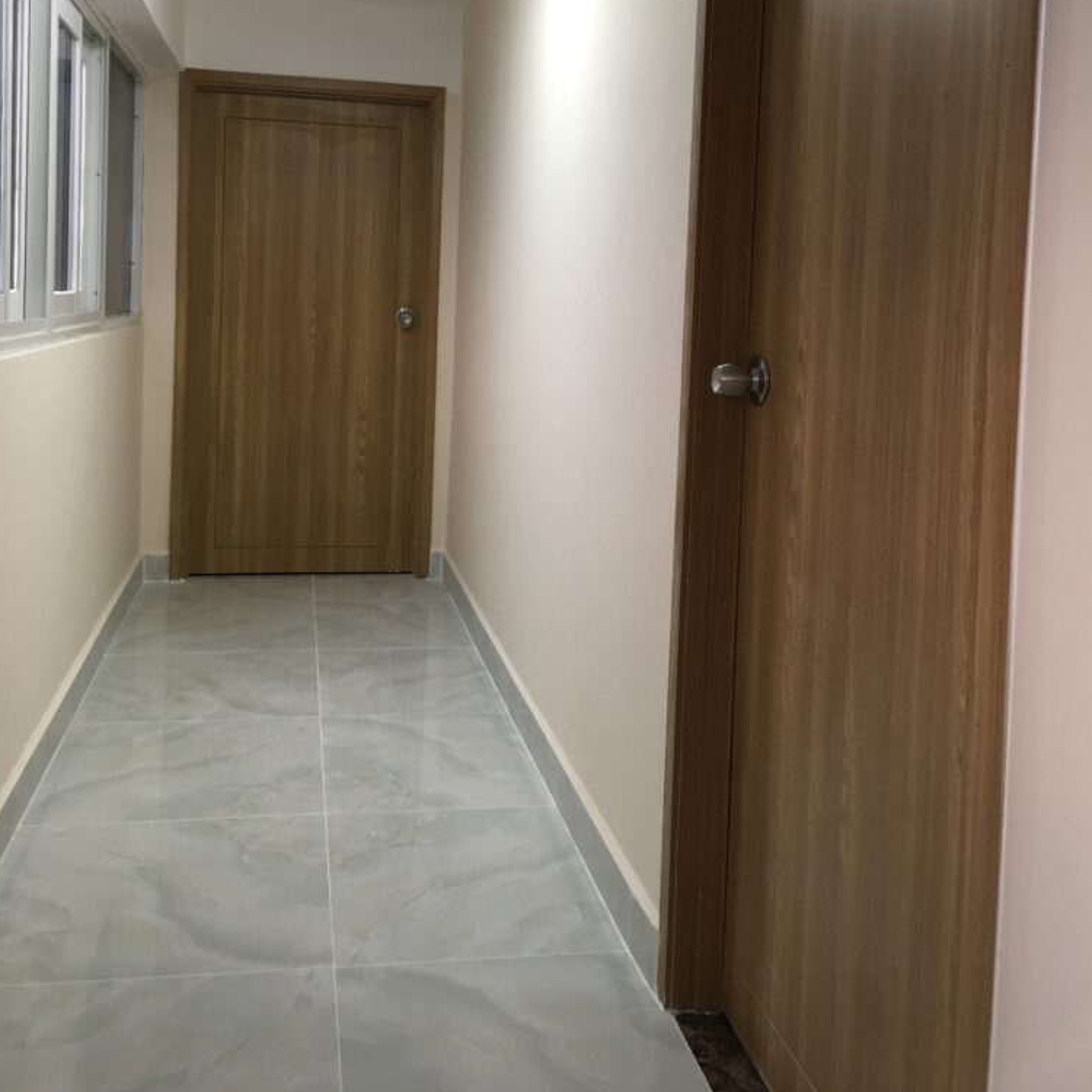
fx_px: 1249
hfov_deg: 47.2
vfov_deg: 46.5
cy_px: 363
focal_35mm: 35
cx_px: 540
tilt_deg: -3.2
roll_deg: -2.2
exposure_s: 1/17
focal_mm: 4.15
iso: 50
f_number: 2.2
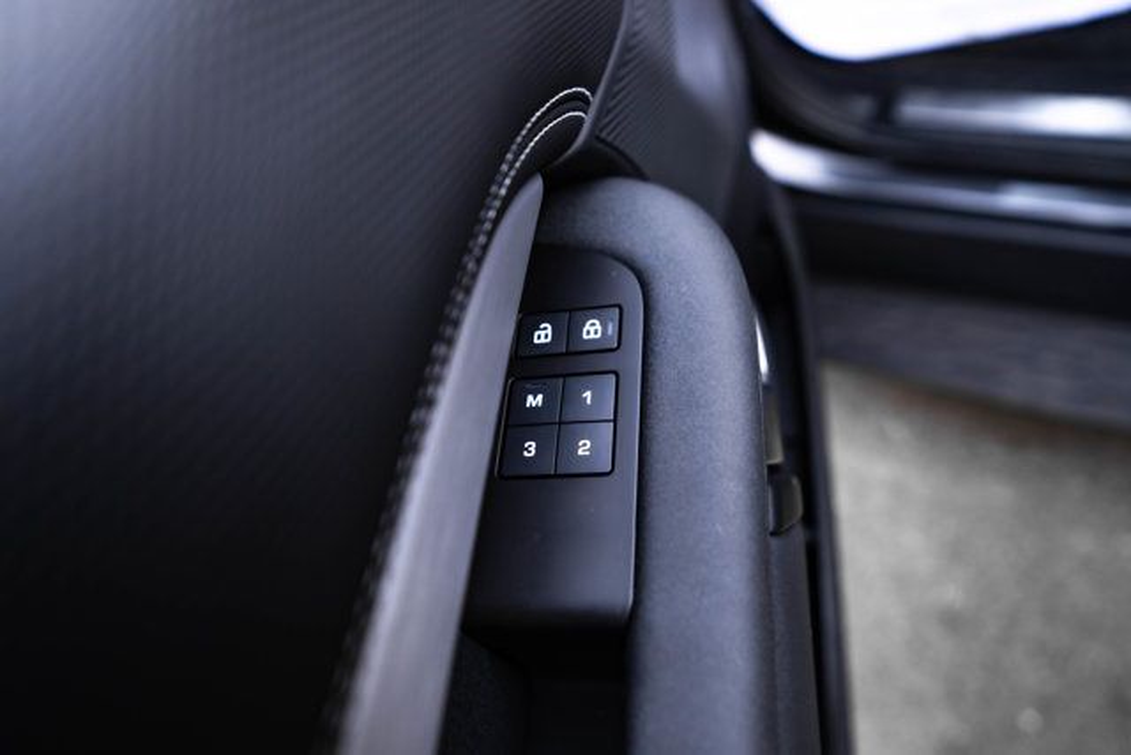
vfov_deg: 48.0
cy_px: 378
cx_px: 566
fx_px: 848
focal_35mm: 27
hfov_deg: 67.4
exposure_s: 1/200
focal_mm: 27
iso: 800
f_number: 3.5
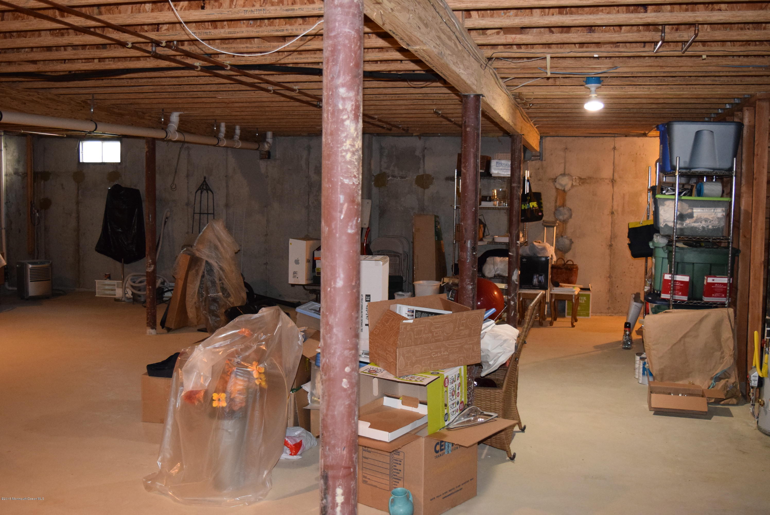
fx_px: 803
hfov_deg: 51.2
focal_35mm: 38
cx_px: 385
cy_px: 258
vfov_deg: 35.6
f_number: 4
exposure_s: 1/60
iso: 3200
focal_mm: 25
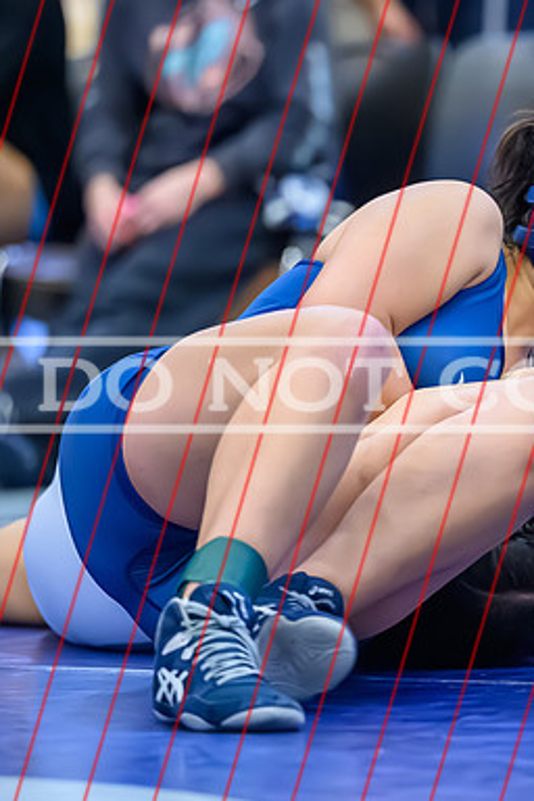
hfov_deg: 3.6
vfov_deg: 5.4
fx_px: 8432
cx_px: 475
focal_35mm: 379
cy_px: 403
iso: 10000
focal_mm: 195
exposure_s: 1/640
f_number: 2.8
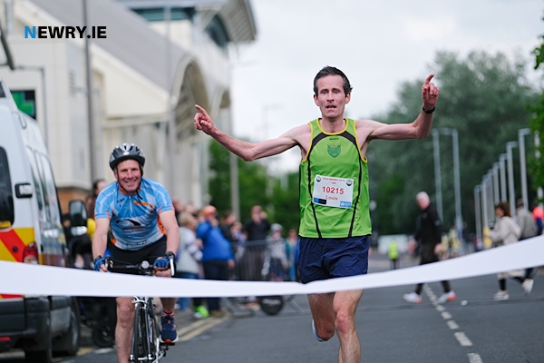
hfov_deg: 9.8
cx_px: 272
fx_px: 3173
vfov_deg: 6.5
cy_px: 182
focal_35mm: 210
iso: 400
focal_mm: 140
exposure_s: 1/2500
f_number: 2.8
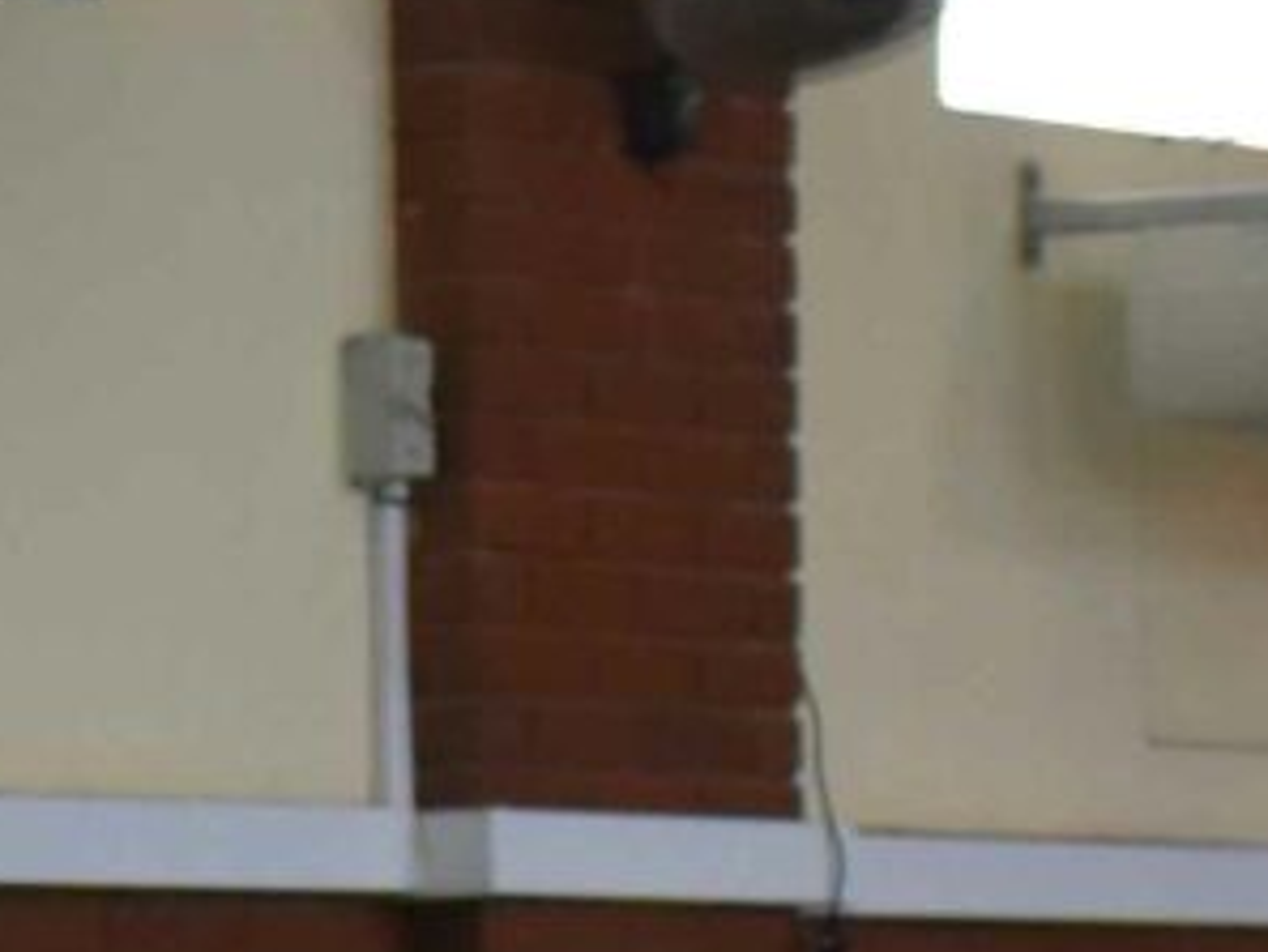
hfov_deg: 6.6
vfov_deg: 5.0
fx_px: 10920
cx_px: -576
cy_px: 1125
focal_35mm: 298
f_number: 3.8
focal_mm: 24
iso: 800
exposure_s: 1/200
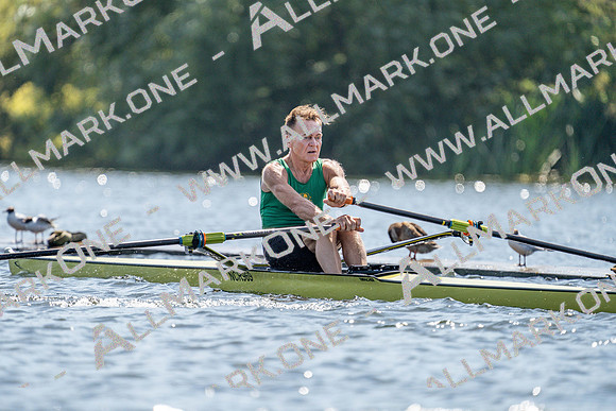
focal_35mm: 600
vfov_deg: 2.3
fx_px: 10269
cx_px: 308
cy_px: 206
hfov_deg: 3.4
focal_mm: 600
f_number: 6.3
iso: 400
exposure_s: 1/2000
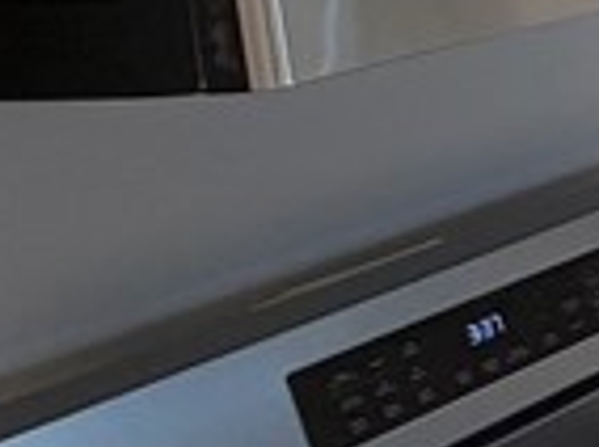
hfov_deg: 10.1
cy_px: -80
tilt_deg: -9.0
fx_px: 1745
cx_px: 2012
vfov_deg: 14.2
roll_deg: +0.1
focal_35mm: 101
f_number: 2.2
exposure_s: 1/120
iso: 80
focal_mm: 2.22
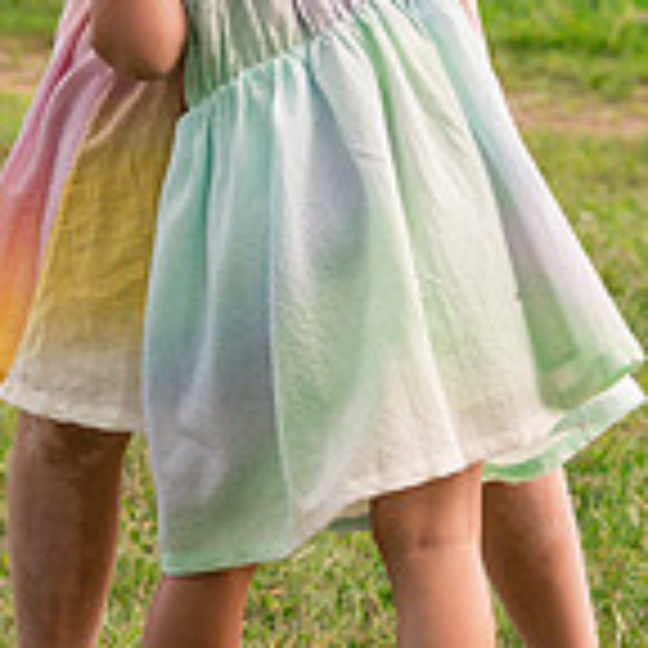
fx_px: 4342
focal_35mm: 205
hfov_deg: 8.5
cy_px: 196
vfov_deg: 8.5
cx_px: 427
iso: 500
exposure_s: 1/400
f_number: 3.5
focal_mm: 44
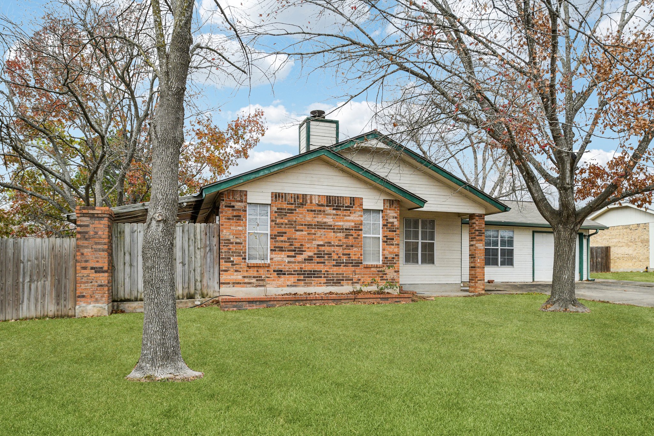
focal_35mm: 22
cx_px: 327
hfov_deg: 78.6
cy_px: 218
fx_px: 400
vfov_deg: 57.2
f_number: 8
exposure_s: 1/500
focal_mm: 15
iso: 400
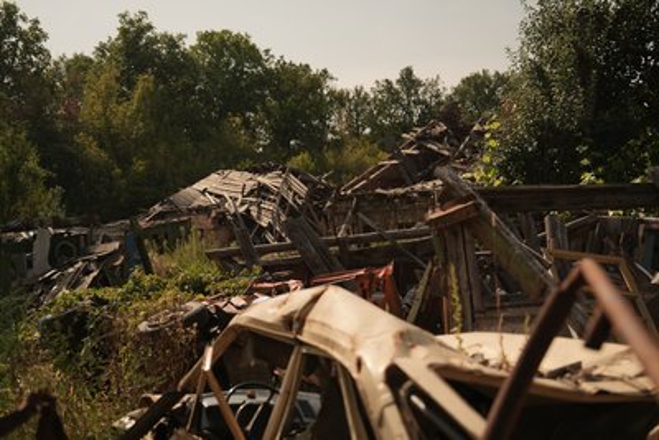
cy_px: 220
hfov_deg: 42.7
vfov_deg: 29.3
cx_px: 330
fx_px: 842
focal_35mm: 46
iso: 125
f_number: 2.8
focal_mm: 46
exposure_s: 1/400
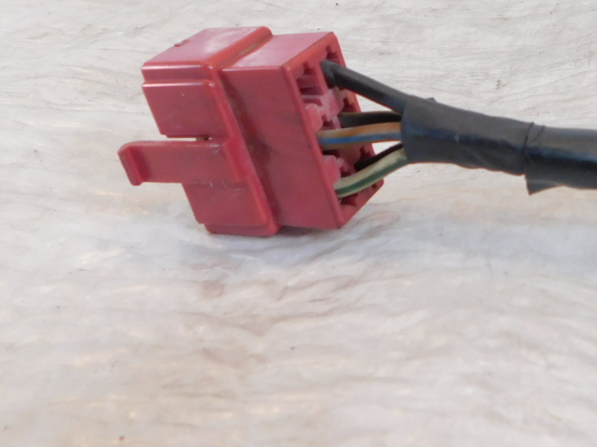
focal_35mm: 51
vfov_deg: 26.8
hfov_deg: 33.6
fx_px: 879
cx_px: 623
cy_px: -13
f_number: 3
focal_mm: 4
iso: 180
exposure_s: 1/30
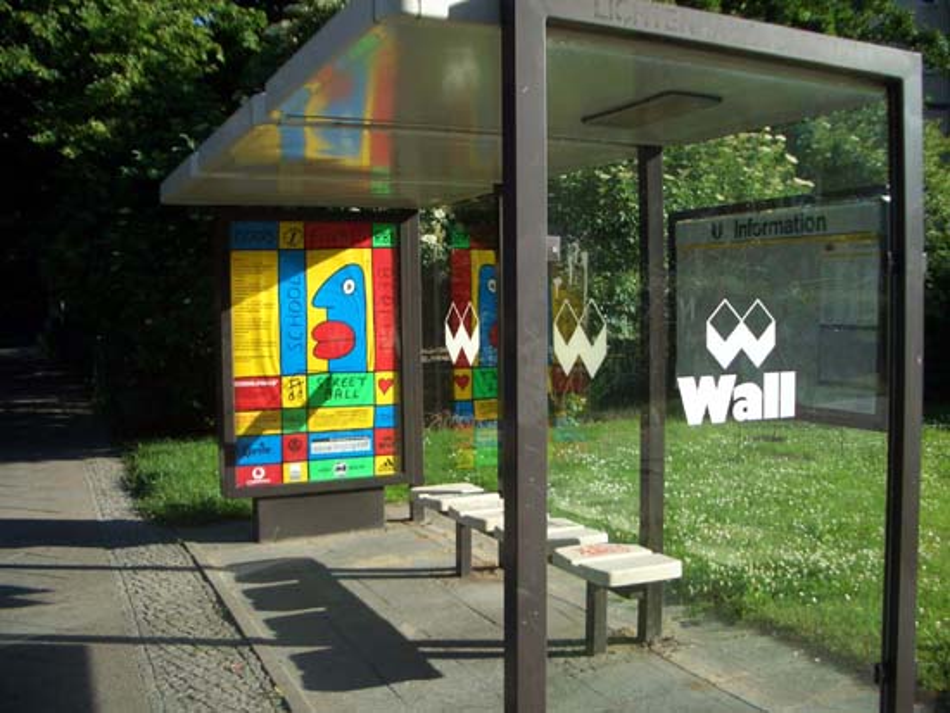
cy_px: 356
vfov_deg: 40.7
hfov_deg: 52.6
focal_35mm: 35
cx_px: 475
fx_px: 961
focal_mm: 5.8
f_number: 2.6
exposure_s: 1/800
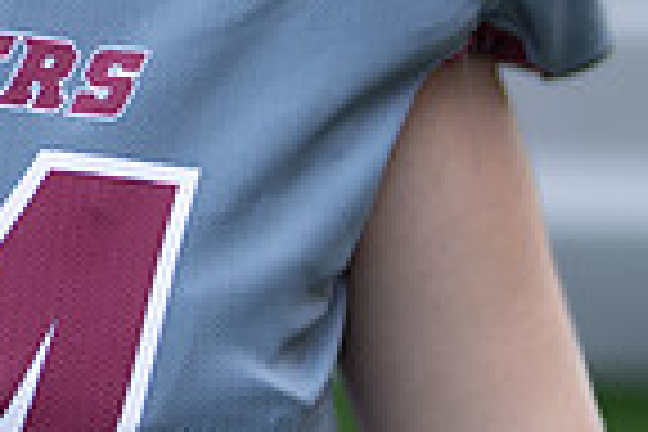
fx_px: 3942
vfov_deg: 6.2
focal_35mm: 219
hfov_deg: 9.3
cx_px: -17
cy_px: -127
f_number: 1.2
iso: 100
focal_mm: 50
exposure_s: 1/1600
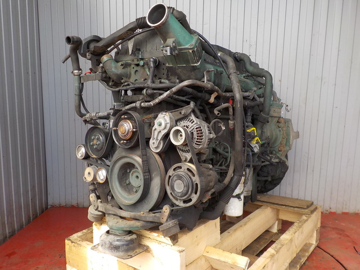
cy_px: 135
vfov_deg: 46.8
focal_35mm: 30
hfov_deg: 60.0
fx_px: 312
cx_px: 180
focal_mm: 4.1
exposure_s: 1/160
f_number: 3.3
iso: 125
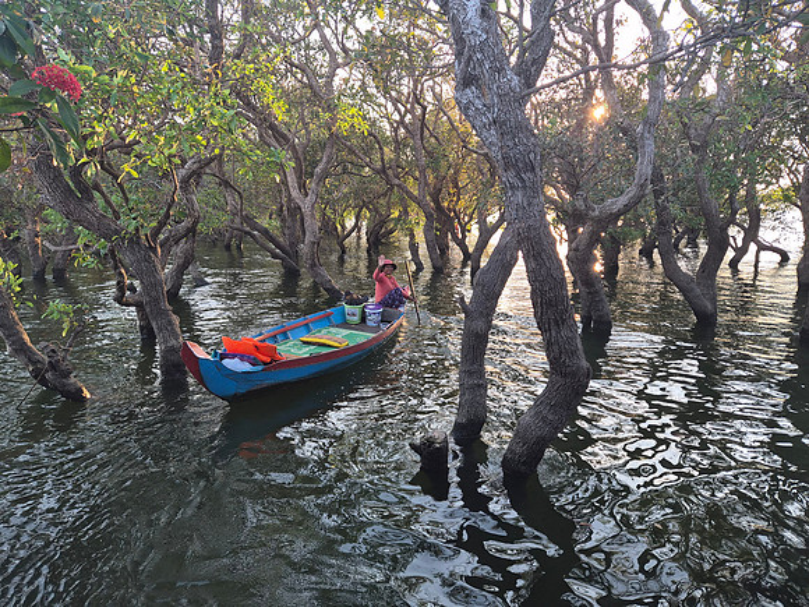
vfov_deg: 58.9
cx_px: 404
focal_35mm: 23
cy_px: 304
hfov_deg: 73.9
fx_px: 538
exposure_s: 1/180
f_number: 1.8
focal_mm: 5.4
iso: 40
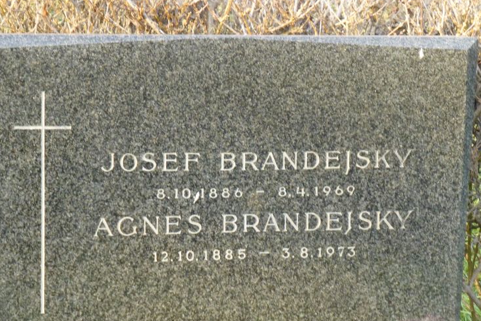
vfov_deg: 9.3
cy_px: 188
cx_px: 241
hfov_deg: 14.0
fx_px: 1964
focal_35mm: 147
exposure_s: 1/125
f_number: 5.4
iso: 800
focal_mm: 23.1
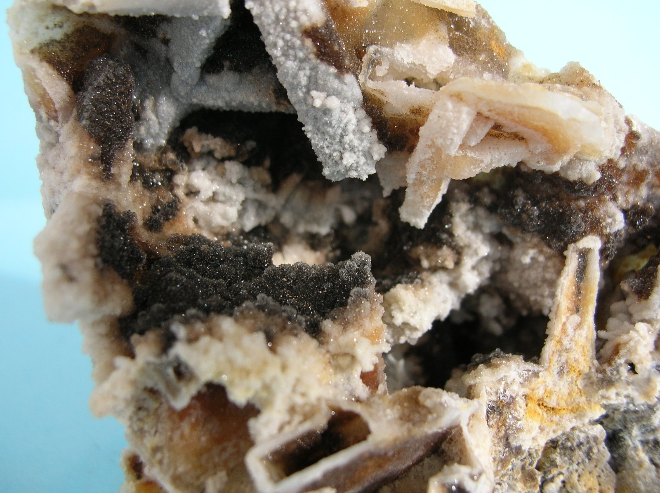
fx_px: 686
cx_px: 330
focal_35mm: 36
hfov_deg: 51.4
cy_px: 246
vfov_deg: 39.6
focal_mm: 6
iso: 50
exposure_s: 1/24
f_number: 2.7
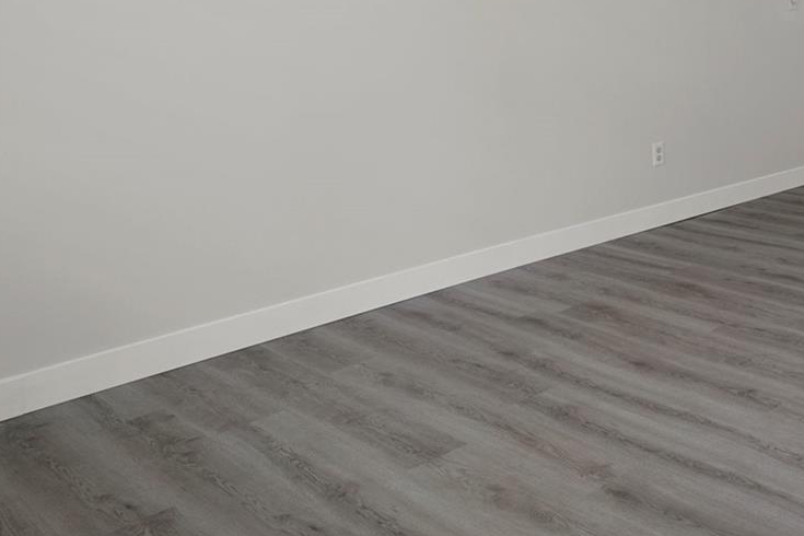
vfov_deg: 32.8
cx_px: 867
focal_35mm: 37
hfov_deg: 42.0
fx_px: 826
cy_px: -9
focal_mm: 17
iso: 320
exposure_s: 2
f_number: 8
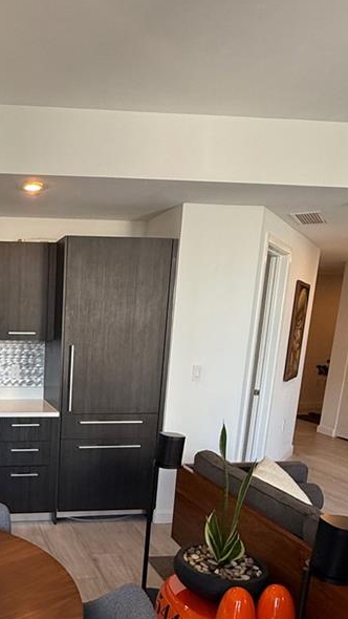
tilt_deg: -12.2
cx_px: 0
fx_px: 508
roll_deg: -0.9
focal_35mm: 31
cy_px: 441
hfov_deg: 34.4
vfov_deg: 60.2
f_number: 2.2
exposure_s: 1/120
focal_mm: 2.22
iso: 160
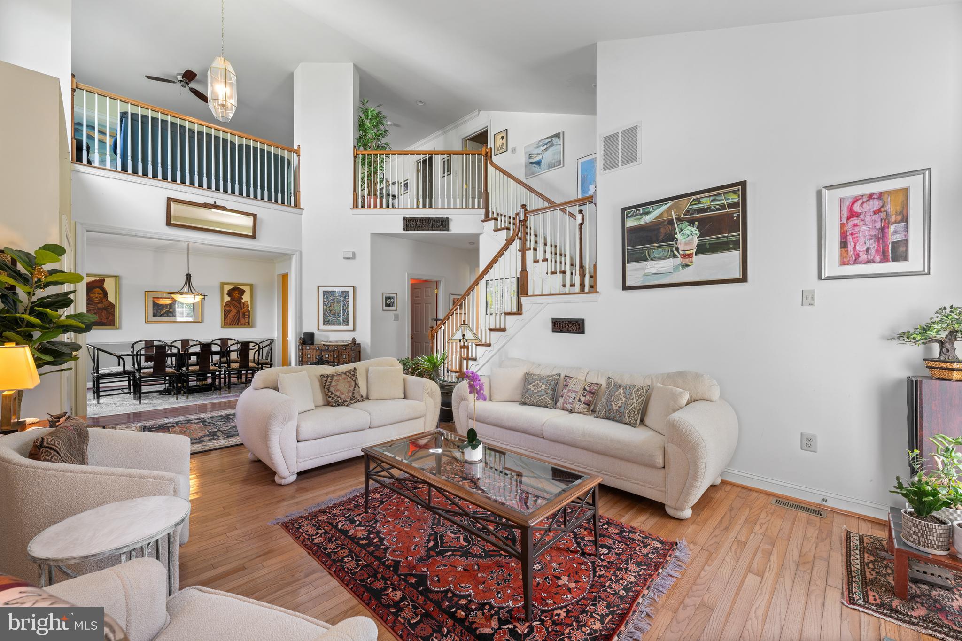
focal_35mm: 14
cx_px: 481
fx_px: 374
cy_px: 320
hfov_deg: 104.3
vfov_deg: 81.2
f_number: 7.1
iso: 250
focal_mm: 14
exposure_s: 1/5
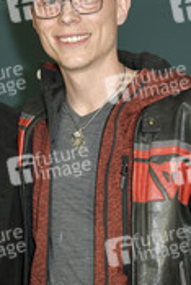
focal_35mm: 103
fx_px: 818
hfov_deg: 13.2
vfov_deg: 19.8
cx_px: 6
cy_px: 125
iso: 1250
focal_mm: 40
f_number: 6.3
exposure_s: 1/250
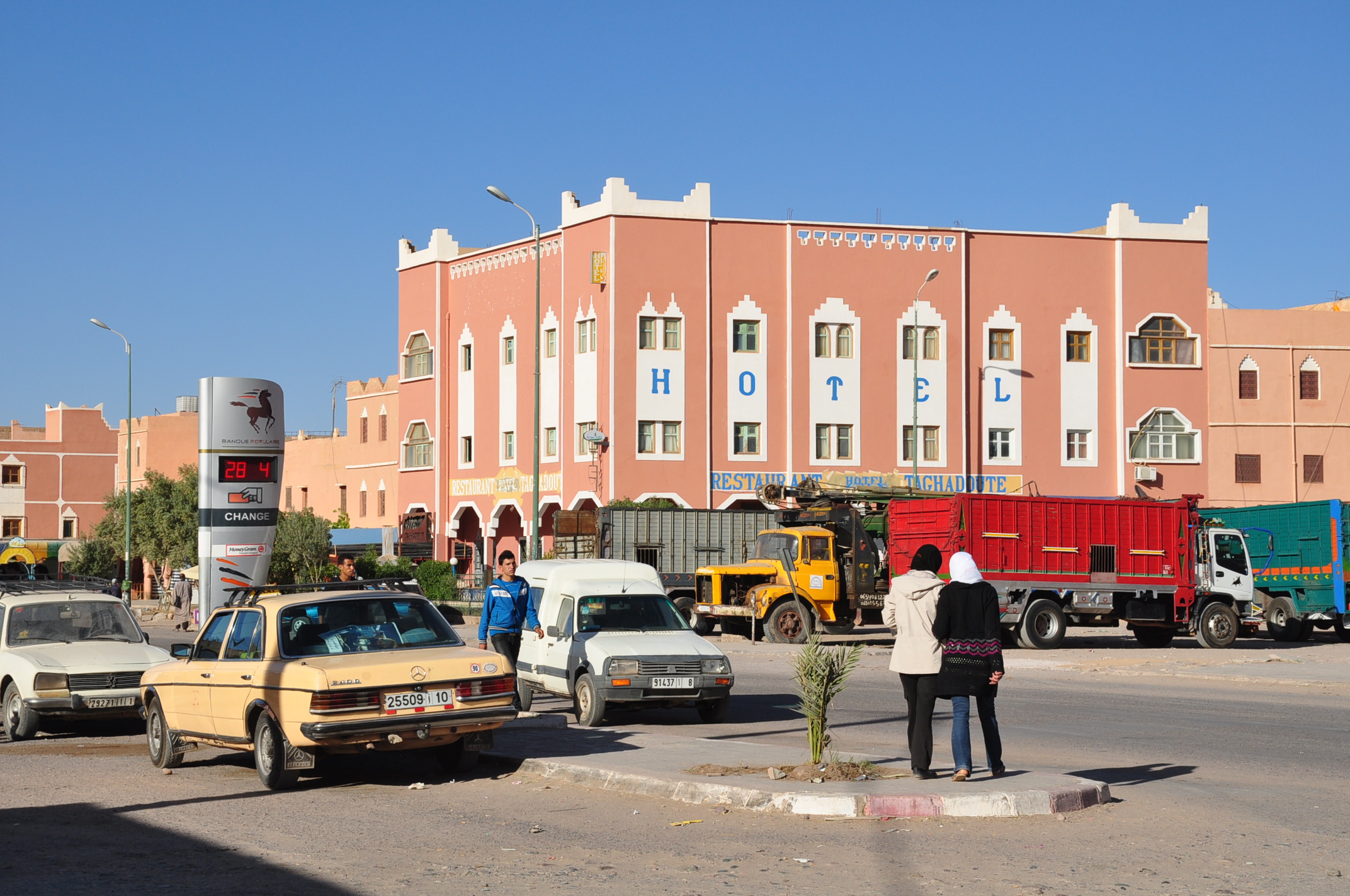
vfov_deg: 20.1
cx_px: 675
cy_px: 448
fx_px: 2528
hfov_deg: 29.9
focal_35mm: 68
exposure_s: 1/400
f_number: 11
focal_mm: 45
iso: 200
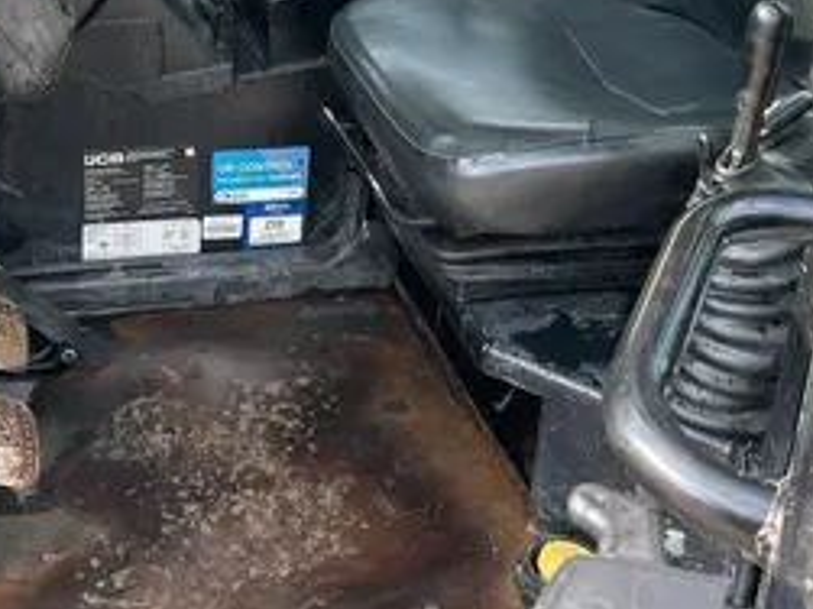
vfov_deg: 24.9
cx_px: 327
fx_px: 1338
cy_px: 63
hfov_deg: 33.7
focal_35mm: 57
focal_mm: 5.7
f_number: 1.5
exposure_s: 1/311
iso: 50
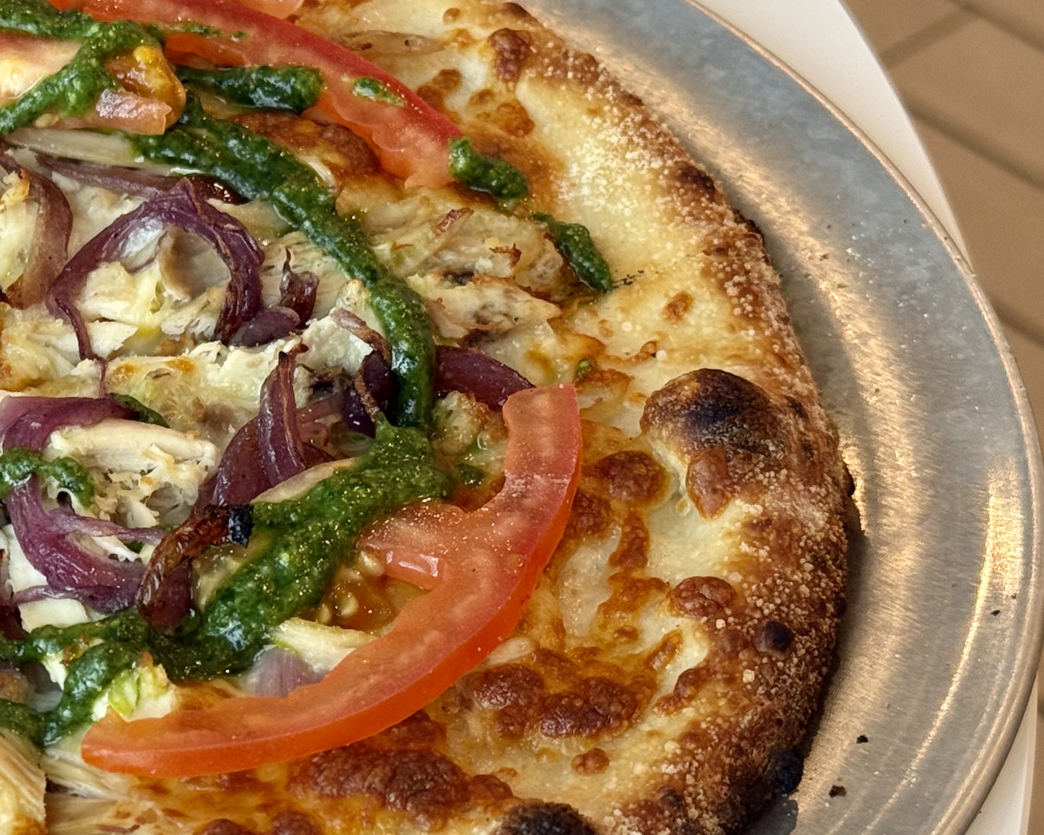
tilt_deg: -44.0
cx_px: -39
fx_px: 3090
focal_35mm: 100
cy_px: 541
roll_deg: -1.2
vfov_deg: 15.4
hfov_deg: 18.6
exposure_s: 1/60
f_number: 1.78
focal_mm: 6.76
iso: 125
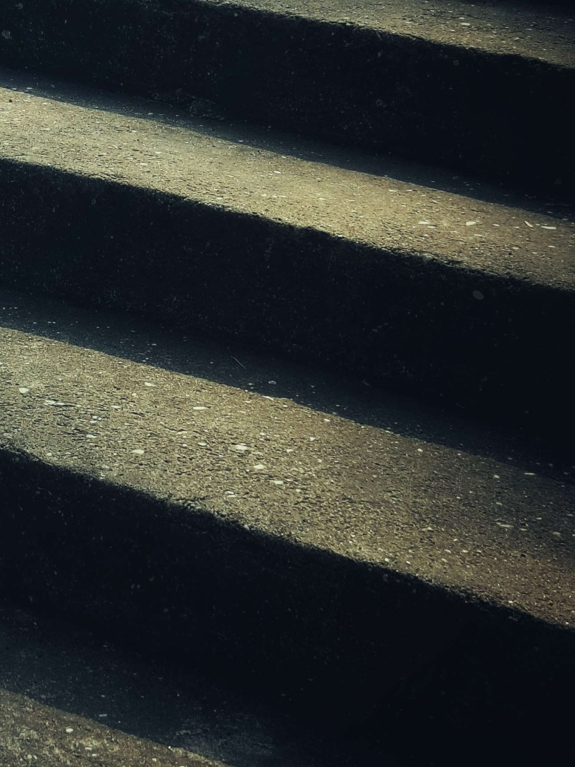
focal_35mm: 93
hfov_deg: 15.5
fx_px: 2060
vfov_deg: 20.9
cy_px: 211
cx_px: -40
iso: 50
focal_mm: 6.71
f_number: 1.9
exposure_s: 1/4975
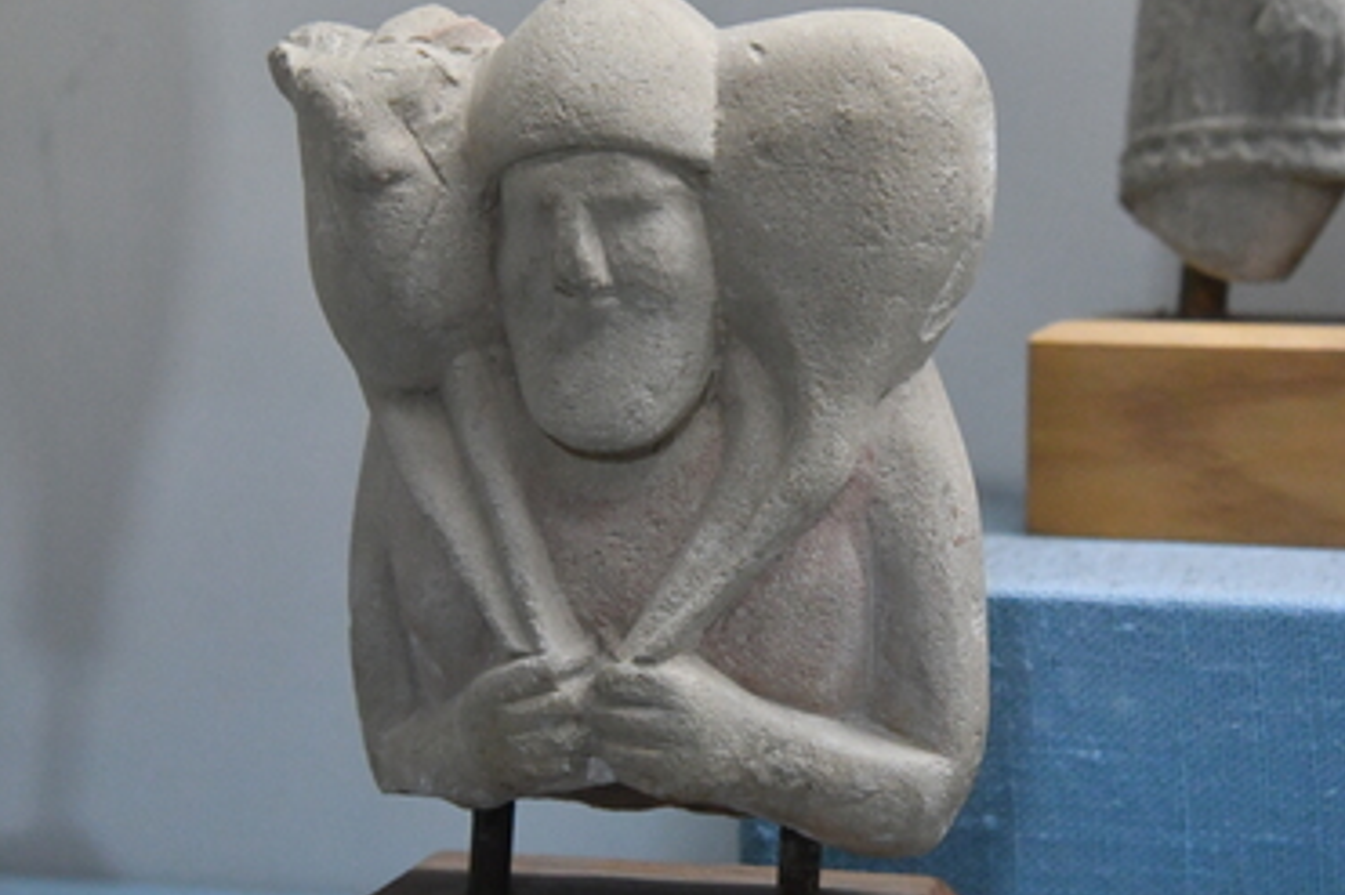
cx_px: 794
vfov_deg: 15.3
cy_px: 371
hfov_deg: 22.8
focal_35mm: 89
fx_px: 3324
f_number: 7.1
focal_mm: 50
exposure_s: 1/320
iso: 8000
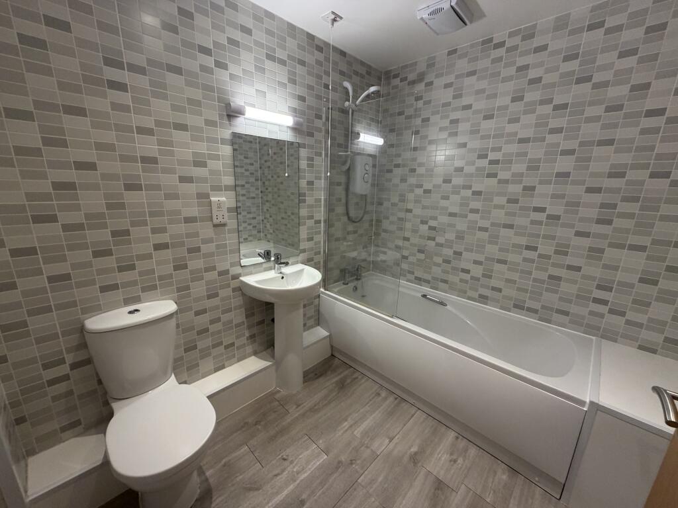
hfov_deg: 102.1
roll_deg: -1.2
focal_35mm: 14
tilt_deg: -14.6
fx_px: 274
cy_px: 254
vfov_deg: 85.7
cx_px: 339
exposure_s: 1/100
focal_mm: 2.22
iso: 320
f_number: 2.2
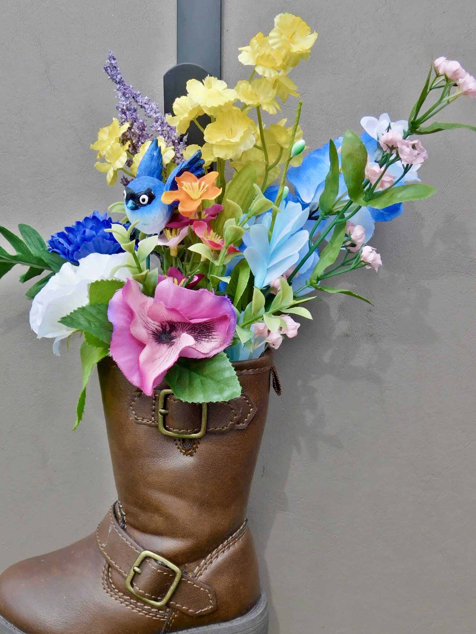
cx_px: 201
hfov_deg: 32.1
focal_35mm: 45
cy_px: 330
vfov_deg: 42.1
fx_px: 825
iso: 125
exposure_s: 1/500
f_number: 3.5
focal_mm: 6.3
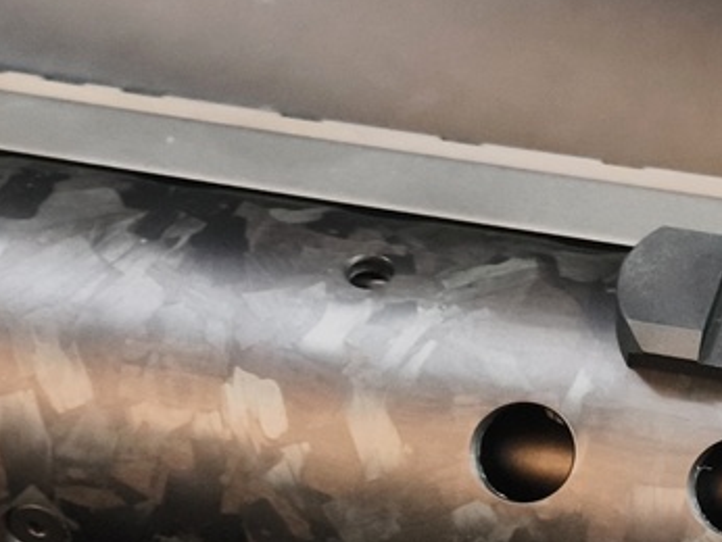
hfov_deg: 6.7
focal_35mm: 295
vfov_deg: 5.0
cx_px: 376
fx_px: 6157
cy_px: 763
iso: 1306
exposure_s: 1/15
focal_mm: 22.48
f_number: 2.67
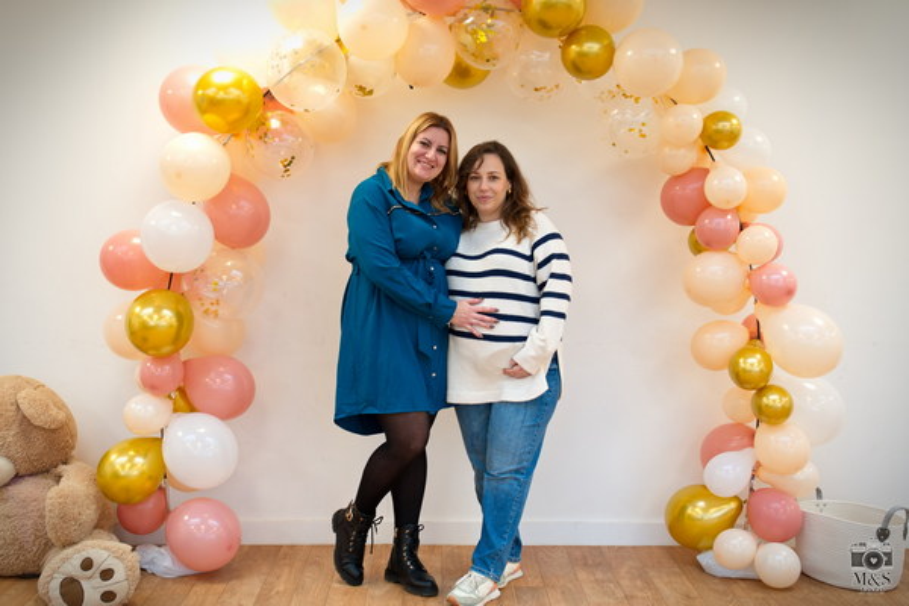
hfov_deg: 45.4
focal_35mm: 43
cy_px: 303
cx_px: 454
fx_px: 1086
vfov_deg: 31.2
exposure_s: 1/50
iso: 125
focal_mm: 43
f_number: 2.8
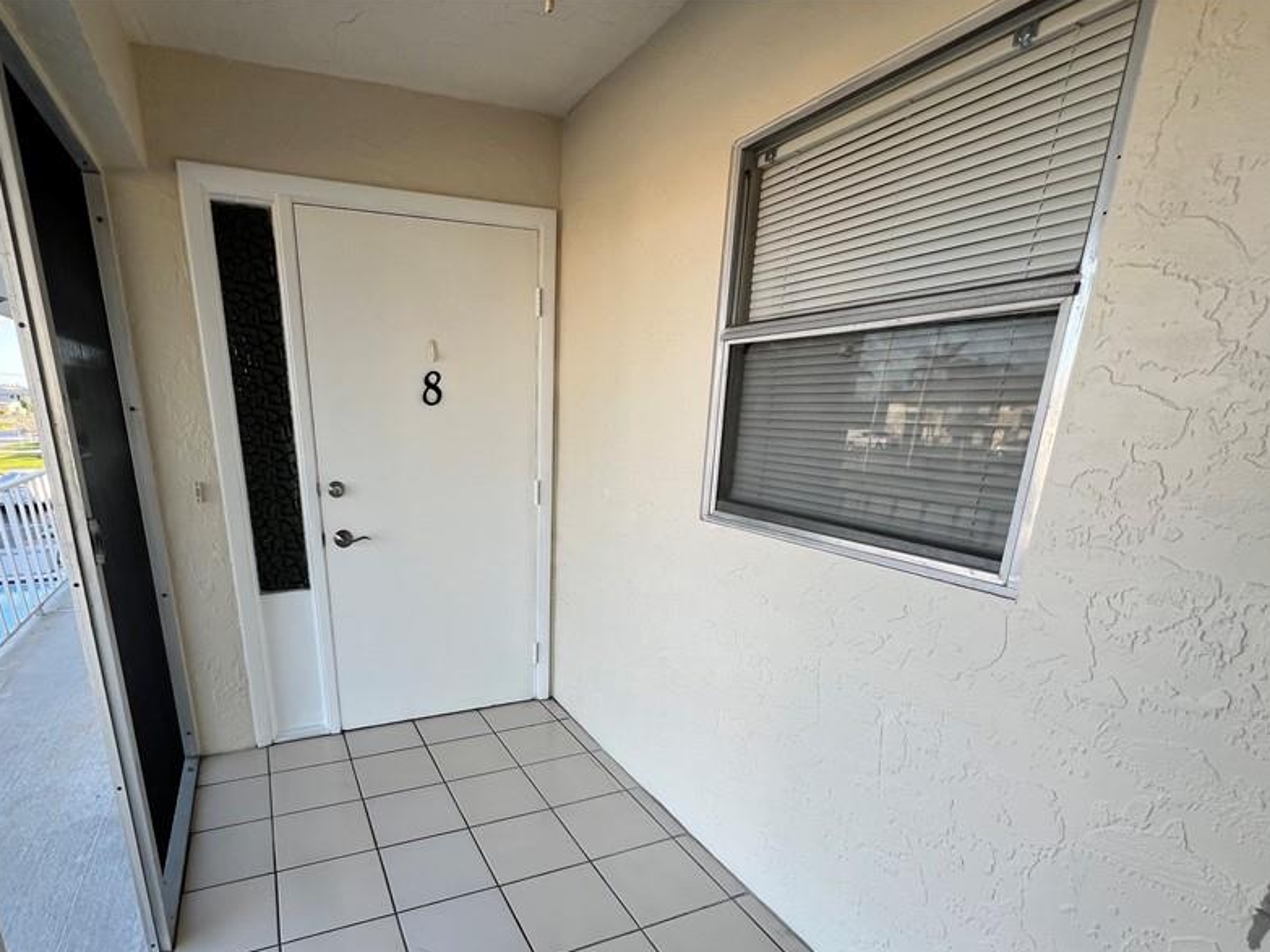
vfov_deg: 72.9
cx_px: 537
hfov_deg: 90.3
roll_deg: -0.6
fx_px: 624
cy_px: 618
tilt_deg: -17.8
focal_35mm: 17
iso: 32
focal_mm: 1.57
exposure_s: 1/145
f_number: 1.8
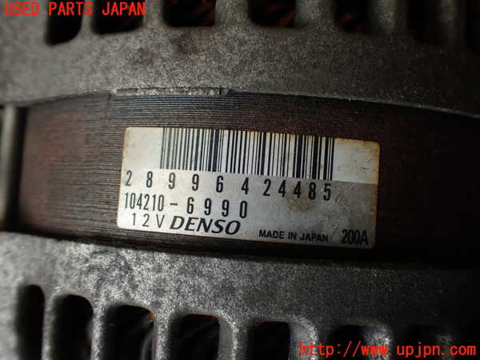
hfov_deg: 56.8
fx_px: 444
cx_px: 240
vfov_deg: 44.2
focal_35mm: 32
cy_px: 180
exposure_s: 1/60
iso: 125
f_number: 2.4
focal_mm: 5.79
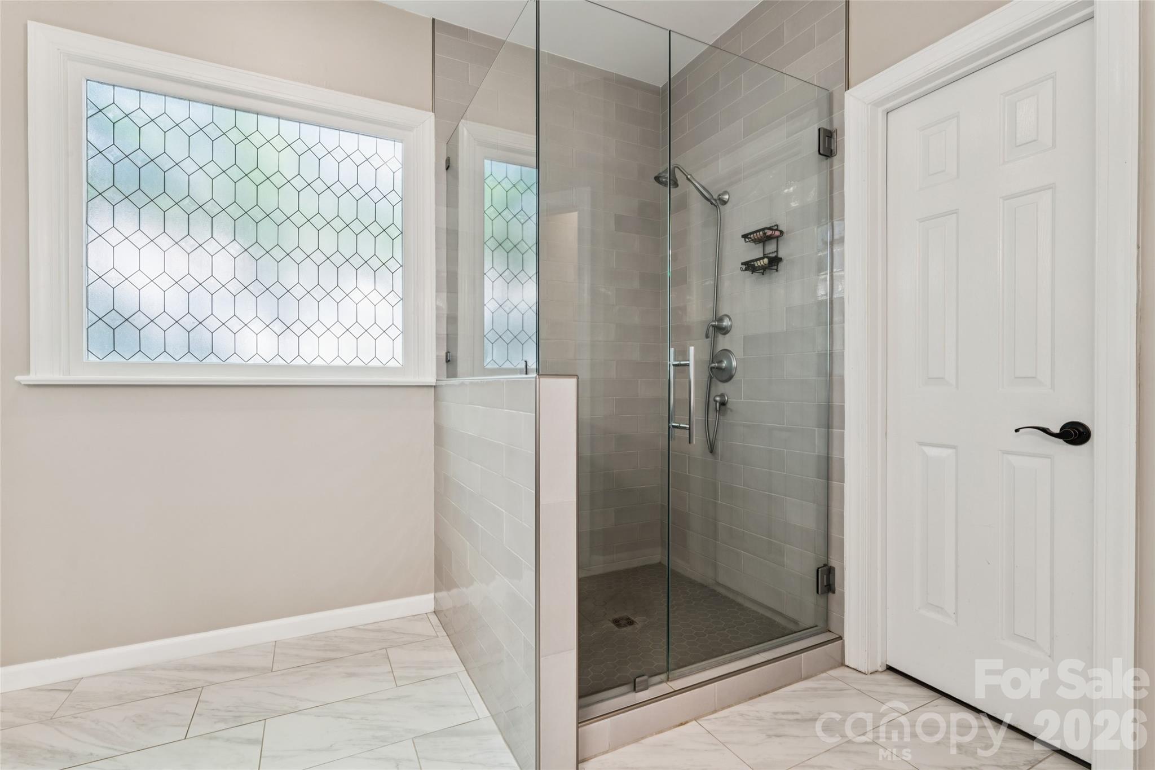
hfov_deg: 94.6
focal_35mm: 17
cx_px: 578
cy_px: 385
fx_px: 533
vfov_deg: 71.7
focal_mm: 16.6
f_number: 13
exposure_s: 1.3
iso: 100
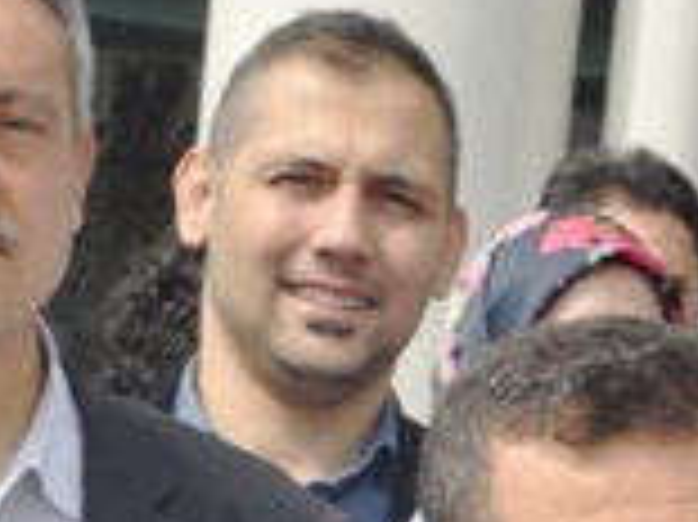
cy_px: 1125
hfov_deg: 5.5
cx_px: 615
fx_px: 7213
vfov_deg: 4.1
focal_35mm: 358
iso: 200
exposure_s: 1/200
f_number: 10
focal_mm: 60
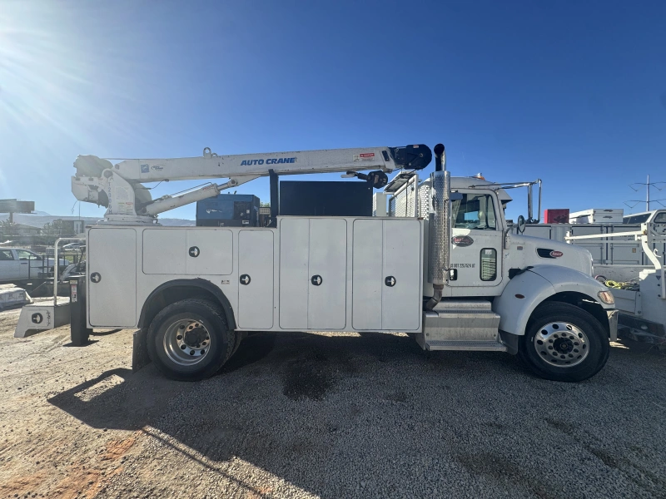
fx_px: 269
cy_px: 250
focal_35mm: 14
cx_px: 333
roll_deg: -0.9
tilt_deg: -0.3
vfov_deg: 85.7
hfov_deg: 102.1
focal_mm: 2.22
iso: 50
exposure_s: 1/1217
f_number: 2.2
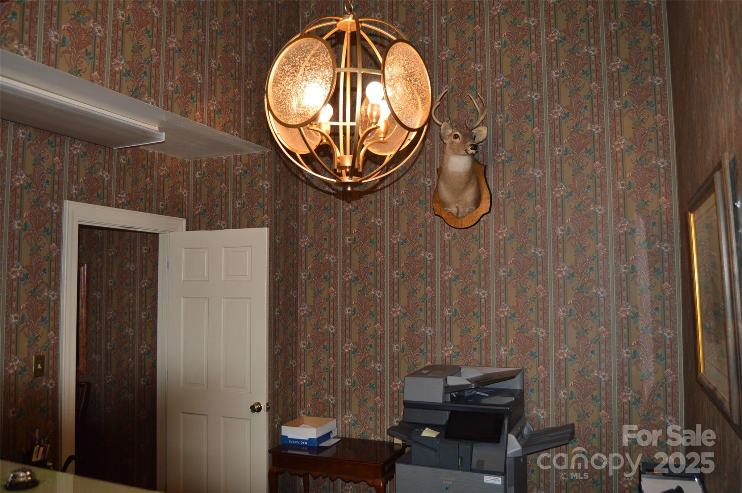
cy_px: 246
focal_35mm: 27
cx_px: 371
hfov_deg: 67.4
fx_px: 556
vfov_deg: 47.8
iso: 400
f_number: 4
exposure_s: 1/125
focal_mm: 18
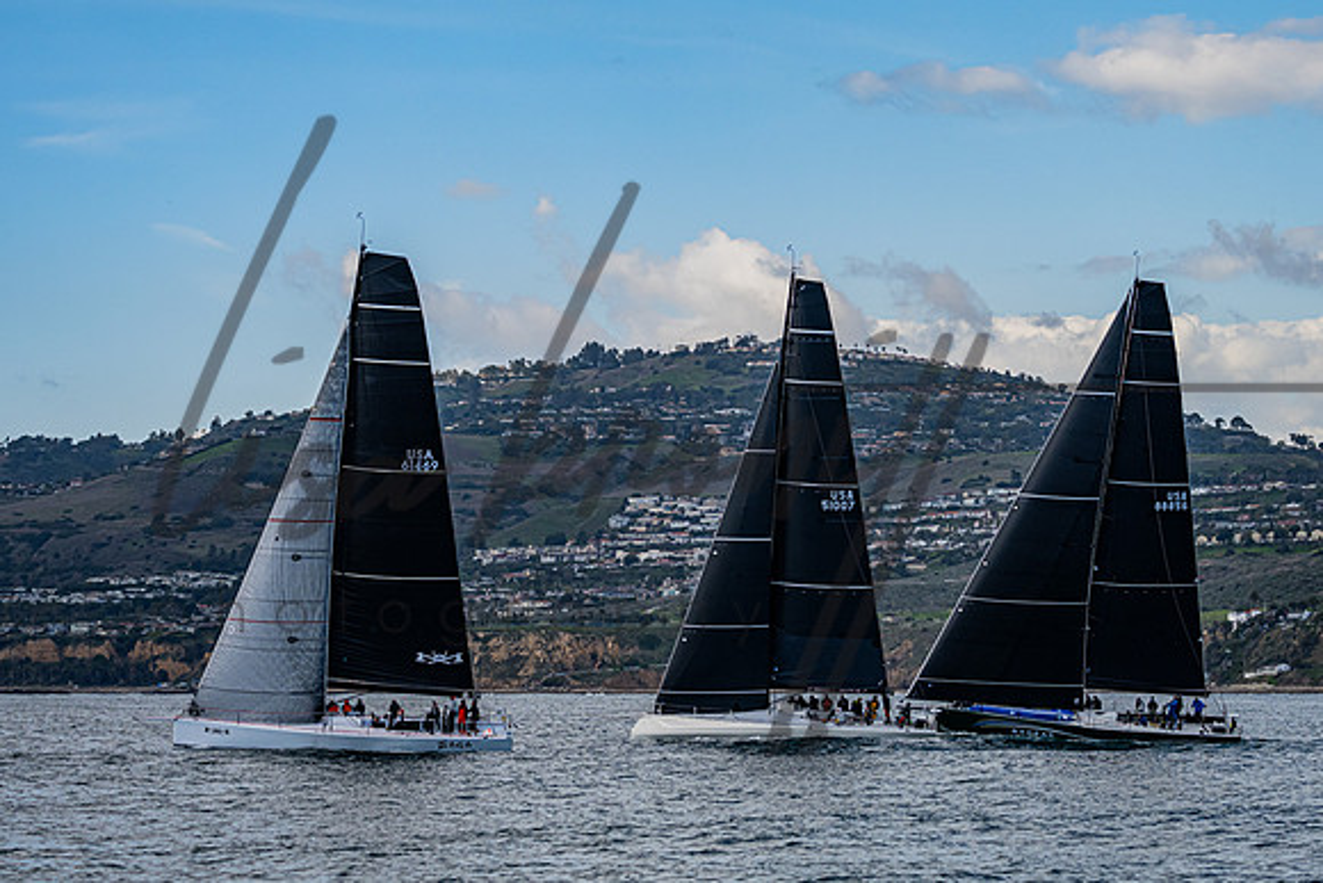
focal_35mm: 142
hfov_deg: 14.5
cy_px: 336
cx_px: 773
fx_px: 5216
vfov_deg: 9.7
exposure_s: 1/3200
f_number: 5.6
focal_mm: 105
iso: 400
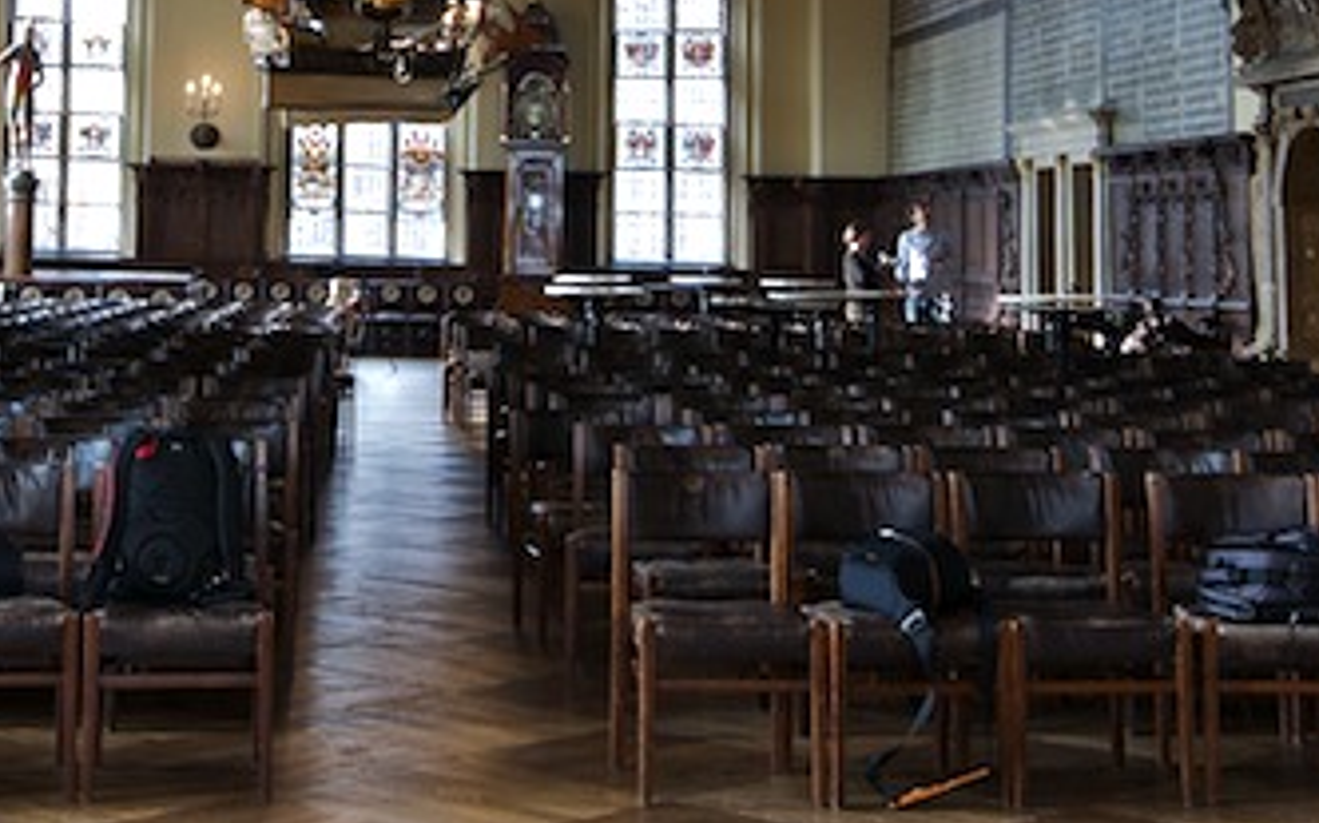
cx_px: 401
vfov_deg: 17.9
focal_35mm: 70
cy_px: -101
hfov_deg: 29.1
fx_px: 2515
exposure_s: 1/6
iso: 200
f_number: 8
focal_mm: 16
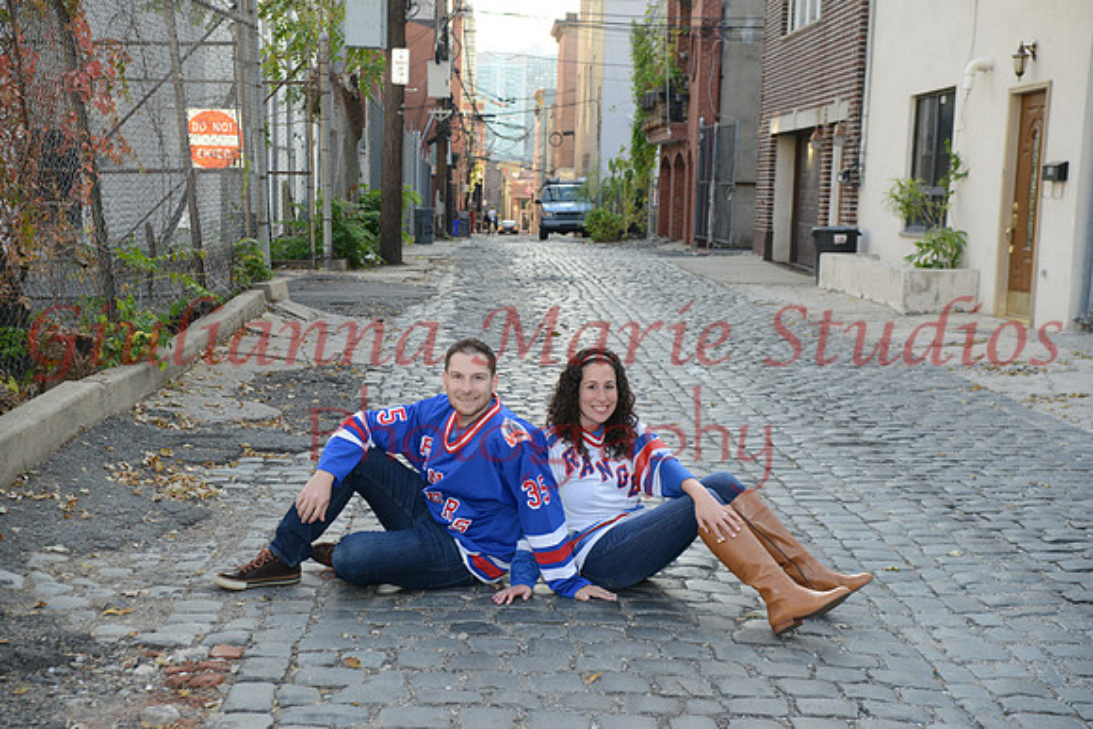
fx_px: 1670
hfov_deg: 36.2
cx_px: 546
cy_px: 364
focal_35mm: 55
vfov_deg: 24.6
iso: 800
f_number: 8
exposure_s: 1/200
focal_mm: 55
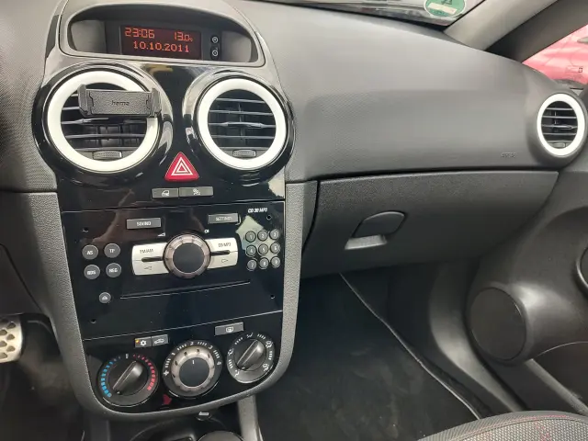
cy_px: 220
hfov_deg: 73.9
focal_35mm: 23
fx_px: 391
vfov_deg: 58.9
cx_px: 294
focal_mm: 5.56
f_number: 1.8
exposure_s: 1/142
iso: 100
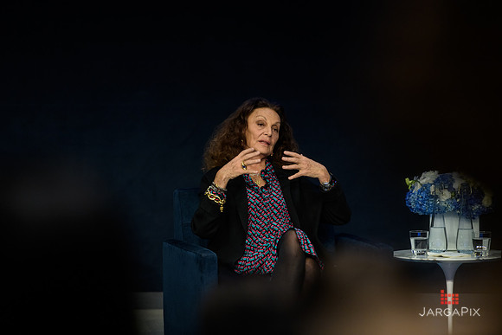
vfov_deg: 6.9
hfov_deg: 10.3
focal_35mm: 200
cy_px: 168
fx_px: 2789
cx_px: 251
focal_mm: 200
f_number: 3.2
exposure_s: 1/200
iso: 1000
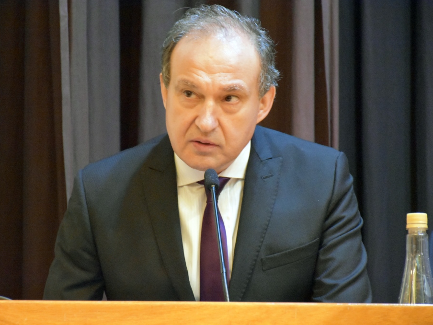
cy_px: 162
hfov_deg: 10.8
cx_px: 194
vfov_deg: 8.1
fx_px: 2289
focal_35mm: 183
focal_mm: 112
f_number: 5.6
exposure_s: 1/25
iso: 12800
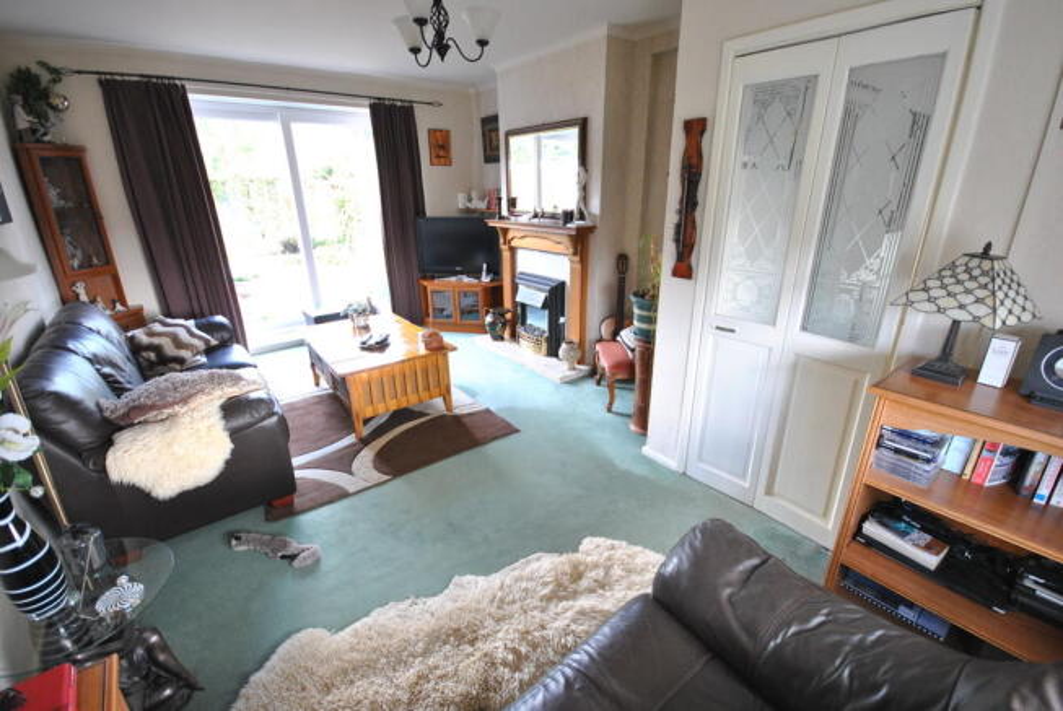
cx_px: 532
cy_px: 356
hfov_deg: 100.3
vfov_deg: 77.5
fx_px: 443
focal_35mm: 15
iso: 400
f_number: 4
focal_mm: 10
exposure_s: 1/20
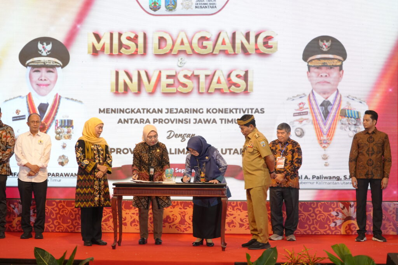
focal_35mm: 63
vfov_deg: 21.6
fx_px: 697
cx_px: 199
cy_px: 132
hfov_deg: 31.9
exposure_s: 1/100
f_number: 5
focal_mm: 63
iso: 1600
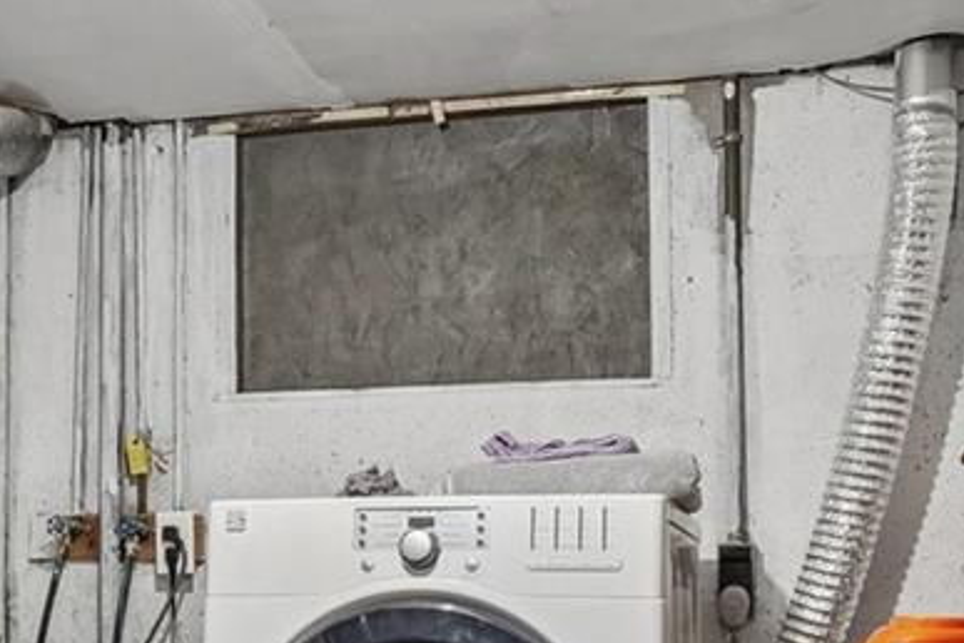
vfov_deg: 21.4
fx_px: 1660
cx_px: 192
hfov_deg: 31.5
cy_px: 586
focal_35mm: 62
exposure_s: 1/3.33
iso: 400
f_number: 8
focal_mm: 10
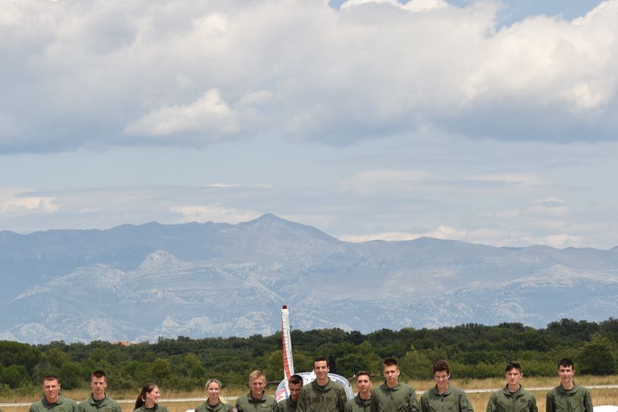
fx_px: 3125
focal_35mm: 182
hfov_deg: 11.3
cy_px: 355
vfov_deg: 7.5
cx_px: 156
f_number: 6.3
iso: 100
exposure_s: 1/640
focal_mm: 70
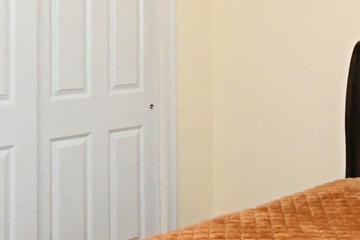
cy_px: 32
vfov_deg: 20.9
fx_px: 640
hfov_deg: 31.1
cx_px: 252
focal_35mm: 64
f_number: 14
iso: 4000
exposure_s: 1/250
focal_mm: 10
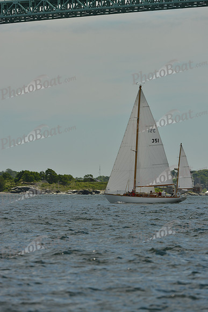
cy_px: 156
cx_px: 104
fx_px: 3031
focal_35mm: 350
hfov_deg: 3.9
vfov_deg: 5.9
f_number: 8
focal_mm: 350
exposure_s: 1/1000
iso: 200
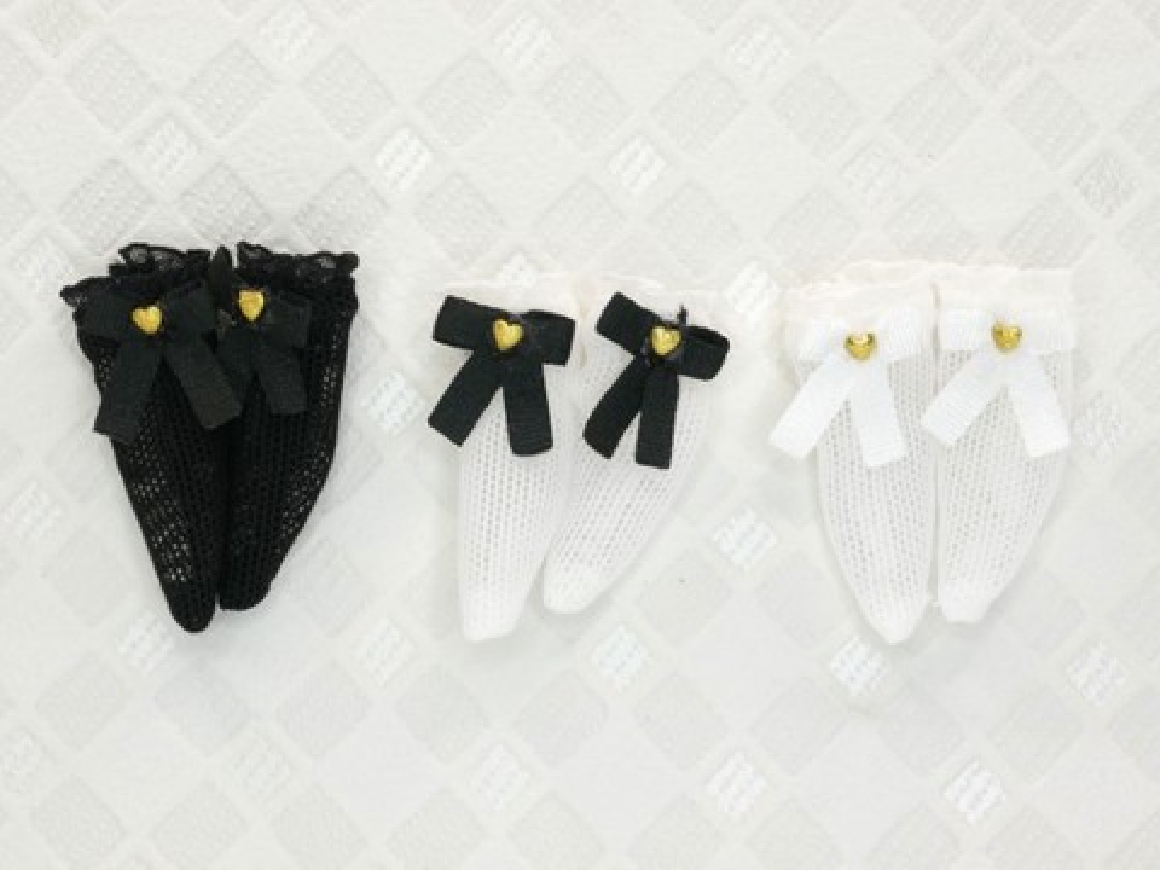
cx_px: 580
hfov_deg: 39.7
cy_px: 435
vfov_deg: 30.3
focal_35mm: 48
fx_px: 1609
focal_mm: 24
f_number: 8
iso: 200
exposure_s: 1/40
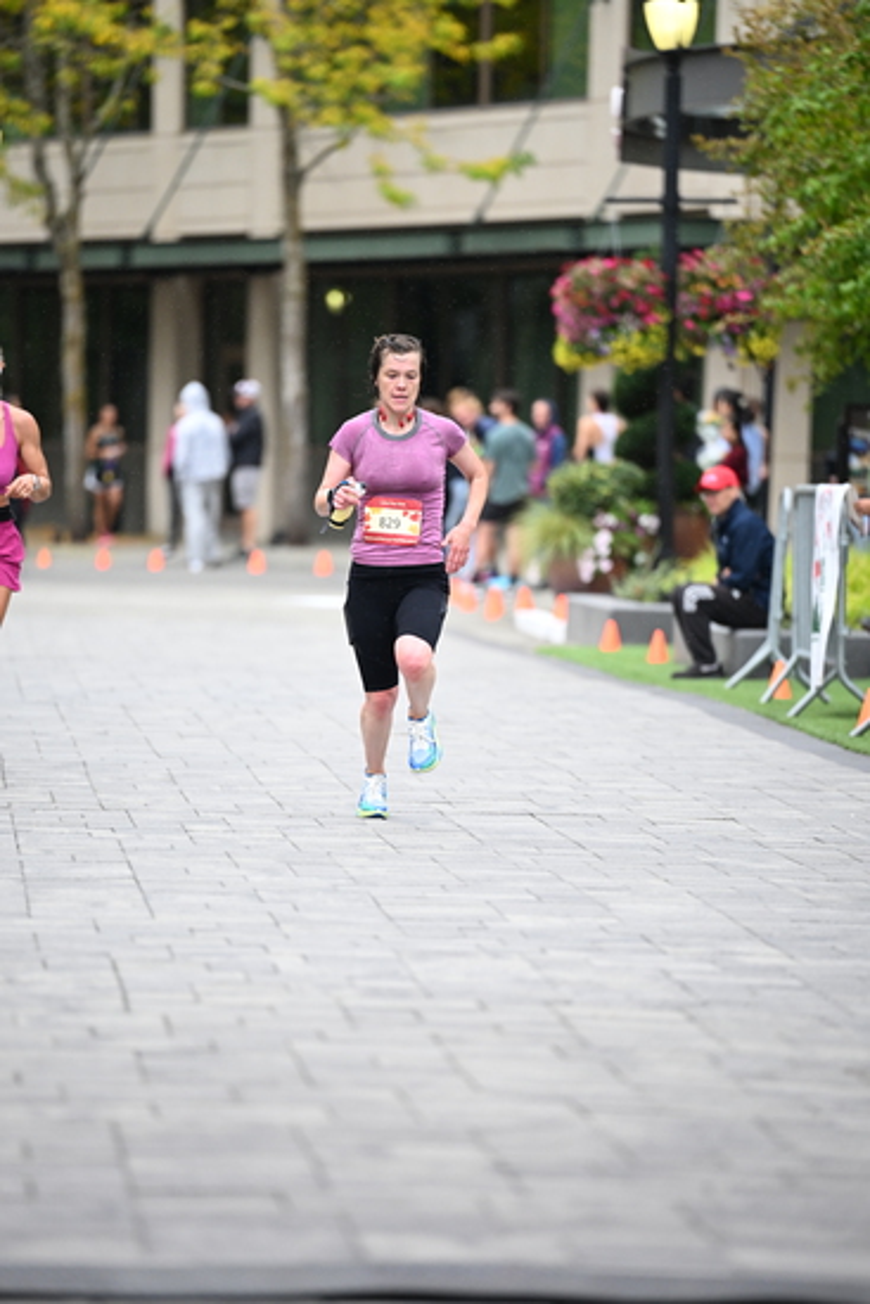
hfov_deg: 6.9
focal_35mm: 200
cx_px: 435
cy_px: 652
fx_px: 7245
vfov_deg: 10.3
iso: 1250
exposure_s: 1/1600
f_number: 2.8
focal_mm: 200
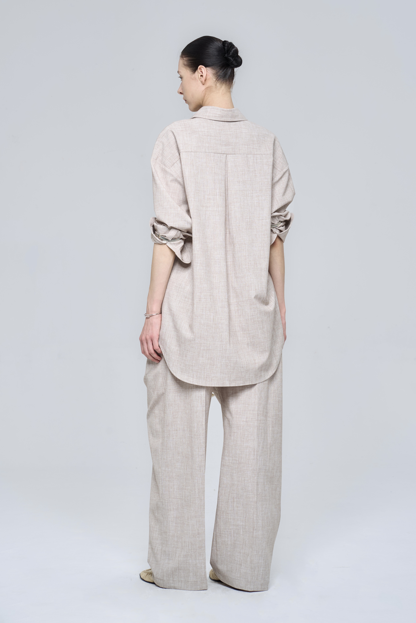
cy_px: 312
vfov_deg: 23.9
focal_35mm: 85
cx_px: 208
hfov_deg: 16.1
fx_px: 1473
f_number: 8
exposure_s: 1/125
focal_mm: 85
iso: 200
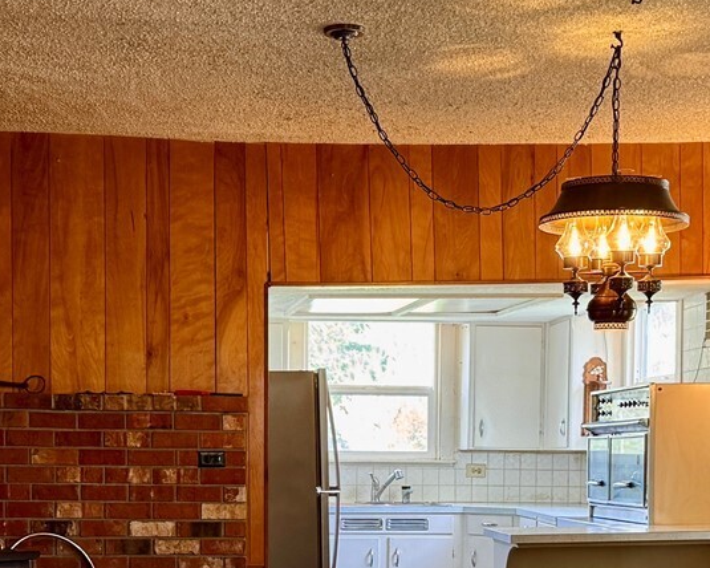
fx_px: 1471
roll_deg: +0.0
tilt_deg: -3.7
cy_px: 545
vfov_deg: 21.2
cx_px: 370
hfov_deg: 27.1
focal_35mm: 70
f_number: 1.78
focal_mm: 6.76
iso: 200
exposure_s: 1/60
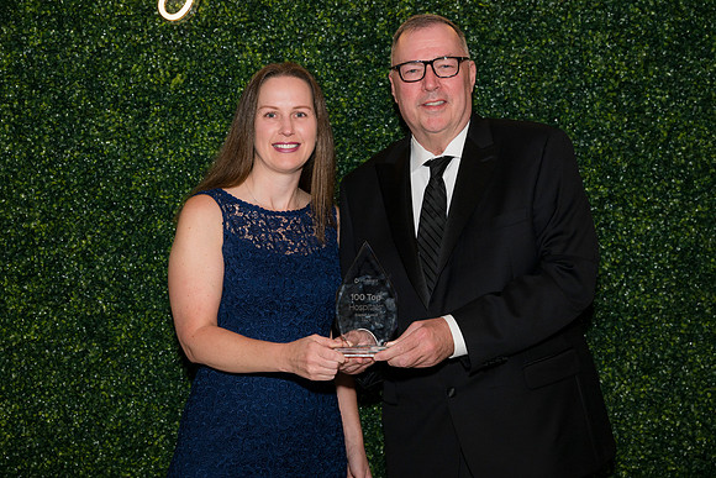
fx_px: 1313
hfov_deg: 30.5
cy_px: 239
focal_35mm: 66
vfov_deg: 20.6
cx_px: 358
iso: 400
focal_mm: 66
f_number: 5
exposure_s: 1/160
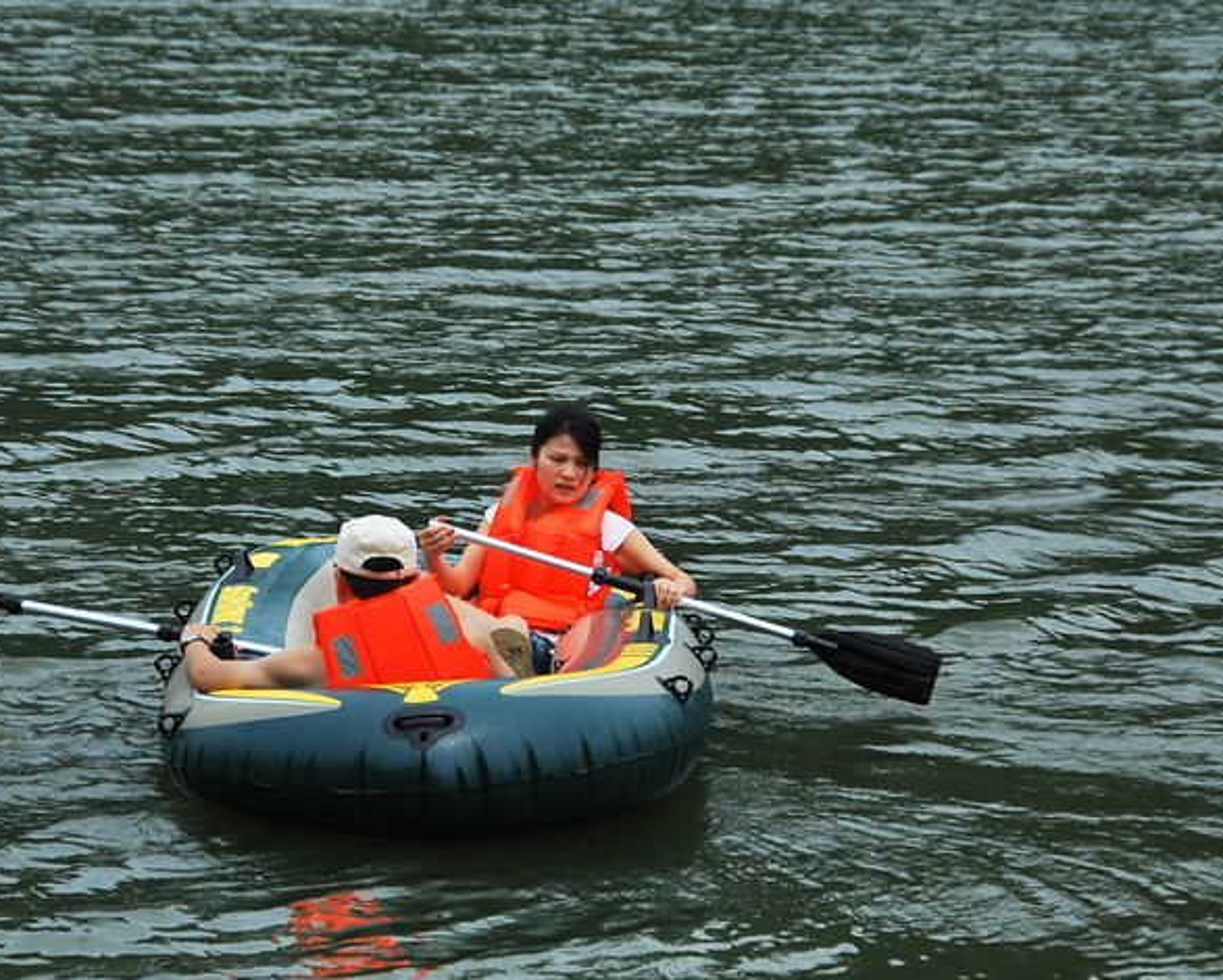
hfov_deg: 11.1
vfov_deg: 8.9
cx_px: 542
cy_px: 530
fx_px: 6264
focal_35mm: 173
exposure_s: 1/400
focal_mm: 80
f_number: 6.3
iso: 100
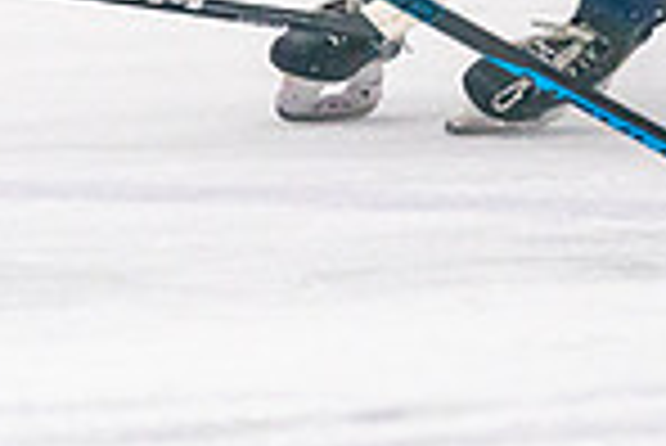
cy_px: -508
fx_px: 19221
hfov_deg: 2.0
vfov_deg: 1.3
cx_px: 596
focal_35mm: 1038
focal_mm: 200
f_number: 2.8
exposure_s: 1/1600
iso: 4000
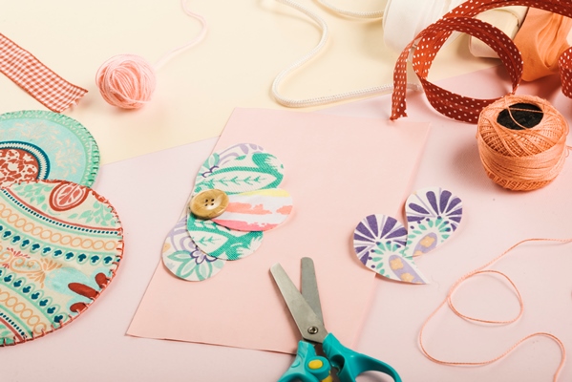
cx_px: 286
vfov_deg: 14.9
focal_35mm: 92
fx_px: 1462
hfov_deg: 22.1
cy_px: 191
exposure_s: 1/160
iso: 400
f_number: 18
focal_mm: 92
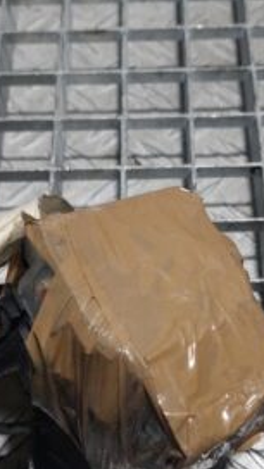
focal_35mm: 60
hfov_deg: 20.0
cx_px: 164
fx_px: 747
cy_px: 381
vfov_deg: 33.8
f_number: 1.8
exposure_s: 1/100
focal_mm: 5.23
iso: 64
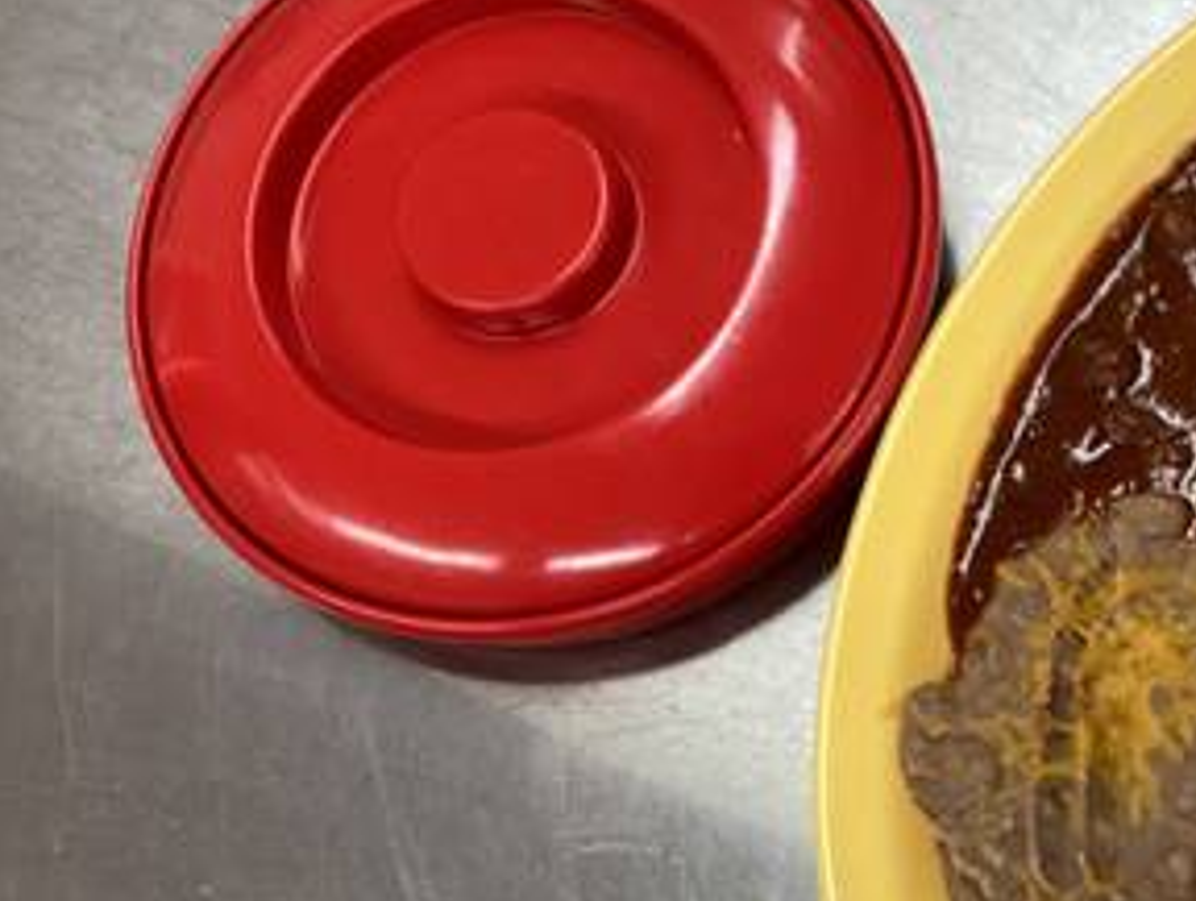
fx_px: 2180
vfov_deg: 23.3
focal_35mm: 63
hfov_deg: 29.3
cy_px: 565
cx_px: 1105
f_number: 2.4
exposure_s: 1/60
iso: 64
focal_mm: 3.3
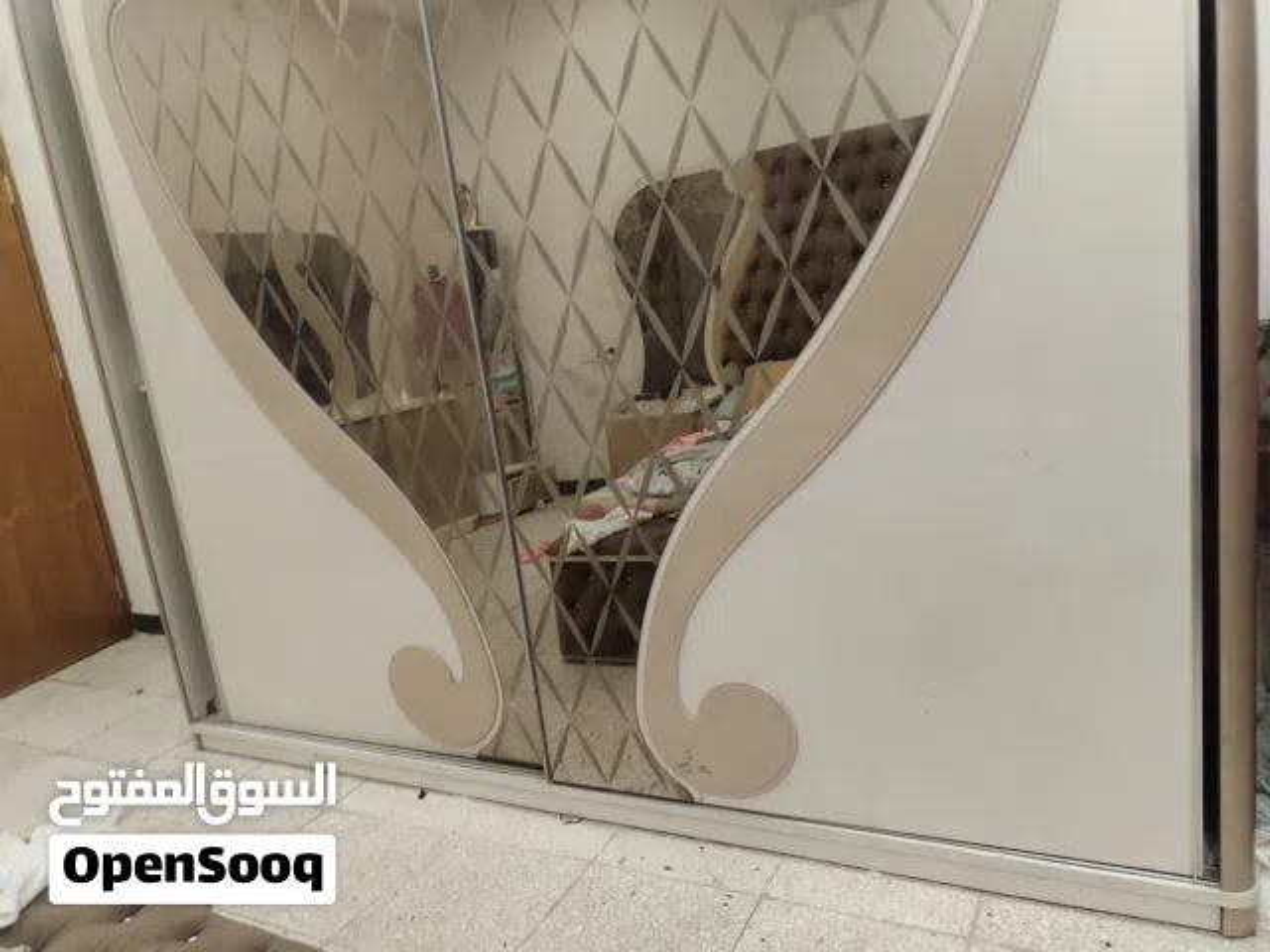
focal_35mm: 29
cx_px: 635
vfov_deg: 48.2
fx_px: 1064
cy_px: 476
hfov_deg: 61.7
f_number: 1.8
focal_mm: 4.75
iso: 848
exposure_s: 1/25
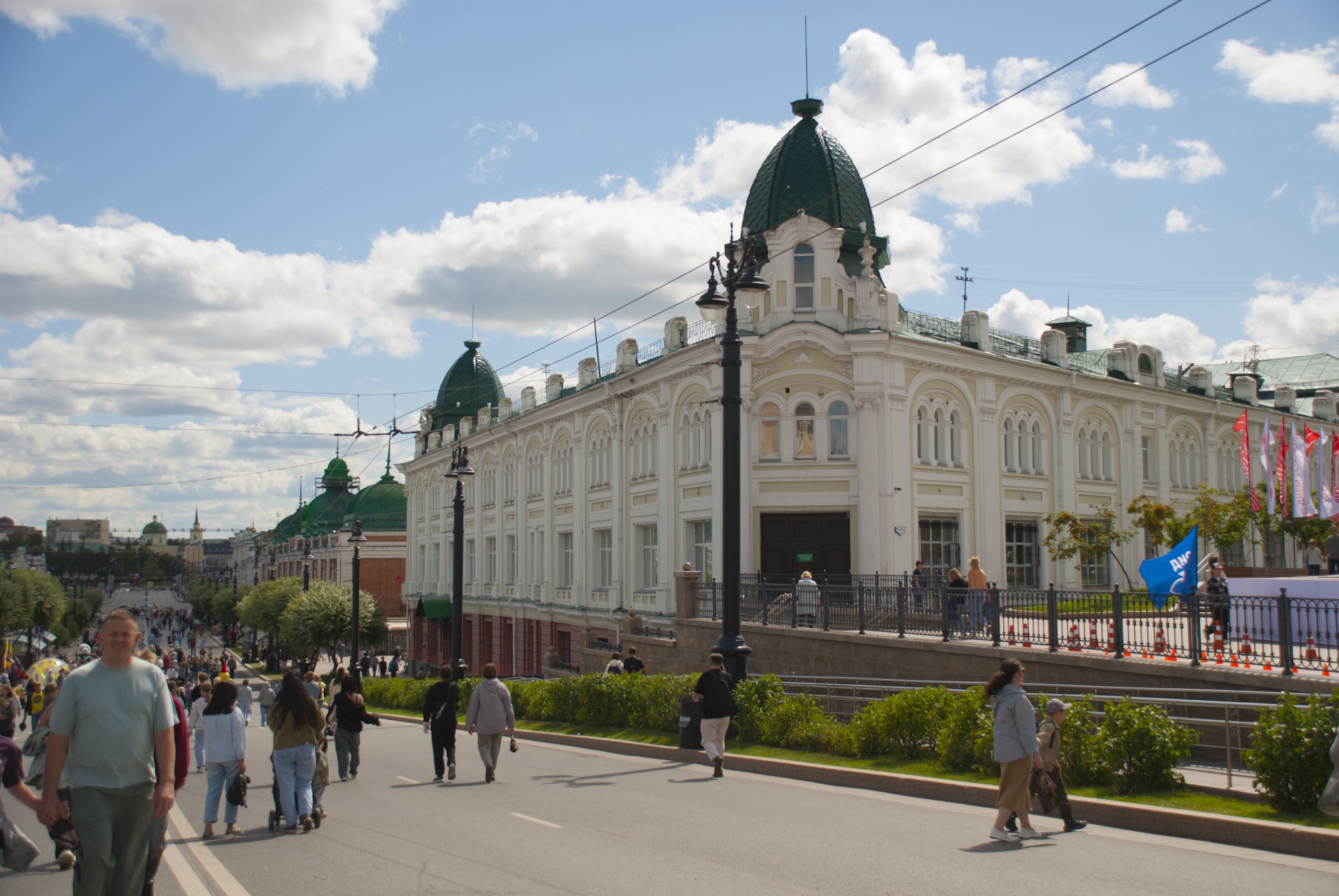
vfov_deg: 29.0
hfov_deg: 42.3
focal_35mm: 46
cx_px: 670
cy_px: 448
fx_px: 1732
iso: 100
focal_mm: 31
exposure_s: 1/1000
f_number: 4.2
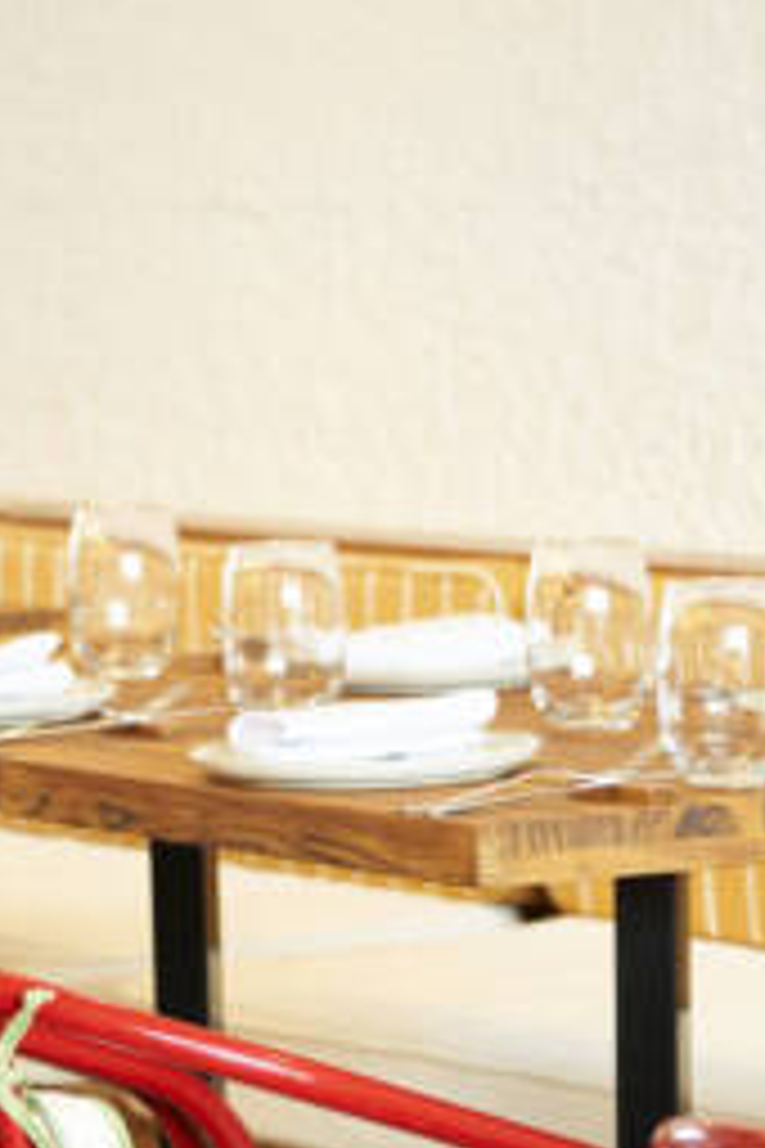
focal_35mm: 249
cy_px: 752
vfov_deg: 8.3
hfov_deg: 5.5
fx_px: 7936
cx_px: 124
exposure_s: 1/100
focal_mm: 62
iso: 320
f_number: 2.8
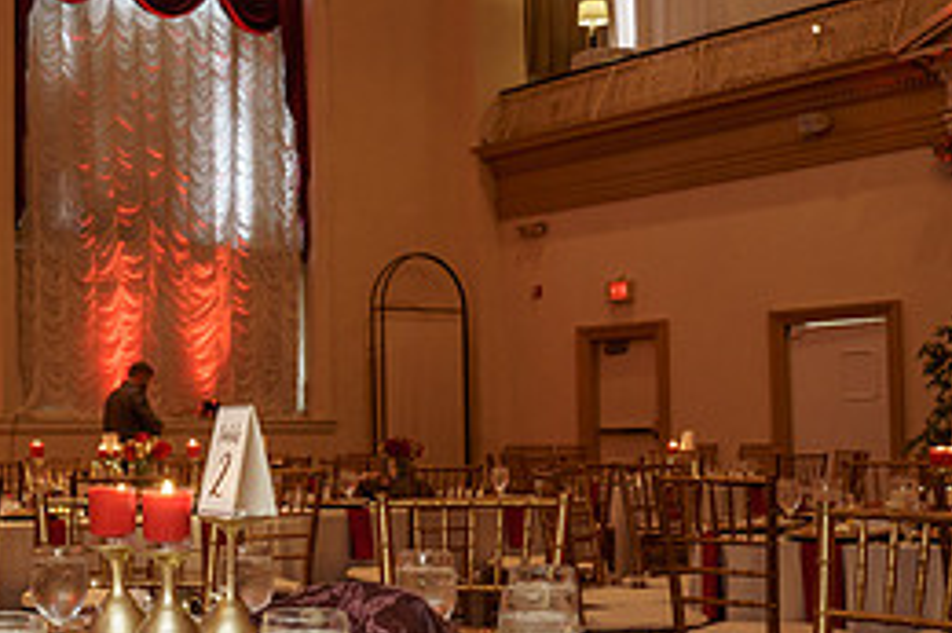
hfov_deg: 33.3
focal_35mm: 58
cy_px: 353
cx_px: 168
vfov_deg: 23.3
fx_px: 1533
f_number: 5.6
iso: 2000
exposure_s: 1/50
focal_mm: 26
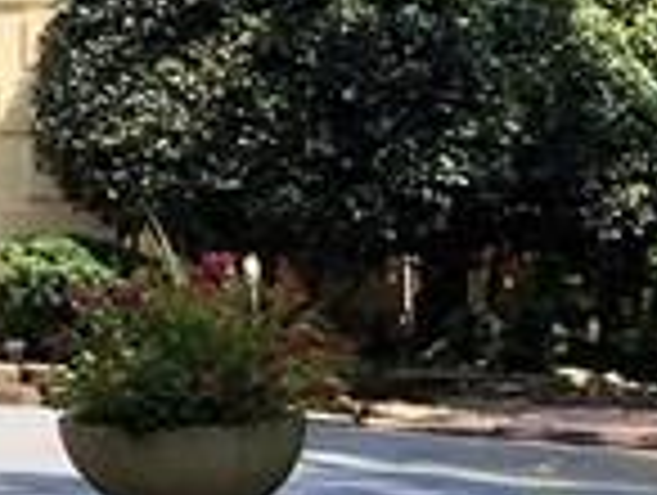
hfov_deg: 7.8
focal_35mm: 203
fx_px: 3859
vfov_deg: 7.3
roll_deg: +0.0
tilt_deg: +1.6
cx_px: -1584
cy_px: -36
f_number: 2.2
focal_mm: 4.15
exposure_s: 1/836
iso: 25
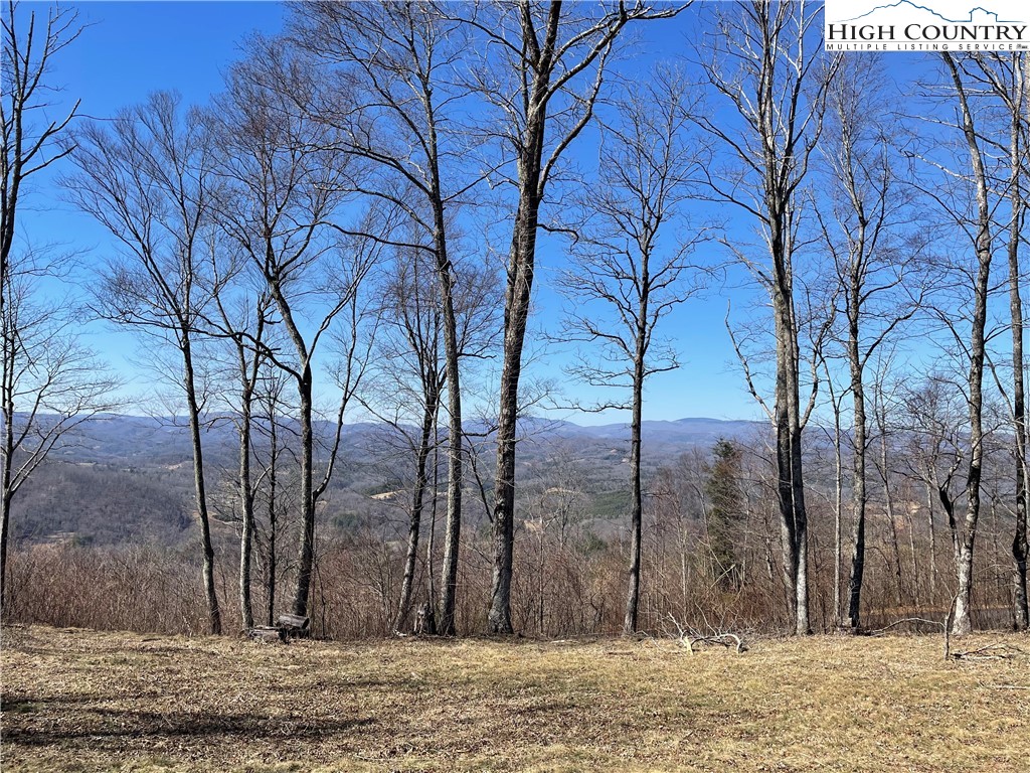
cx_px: 515
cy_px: 386
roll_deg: -1.4
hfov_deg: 67.3
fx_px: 774
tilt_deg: +3.9
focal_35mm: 26
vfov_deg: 53.1
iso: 32
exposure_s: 1/2959
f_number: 1.6
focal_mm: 4.2
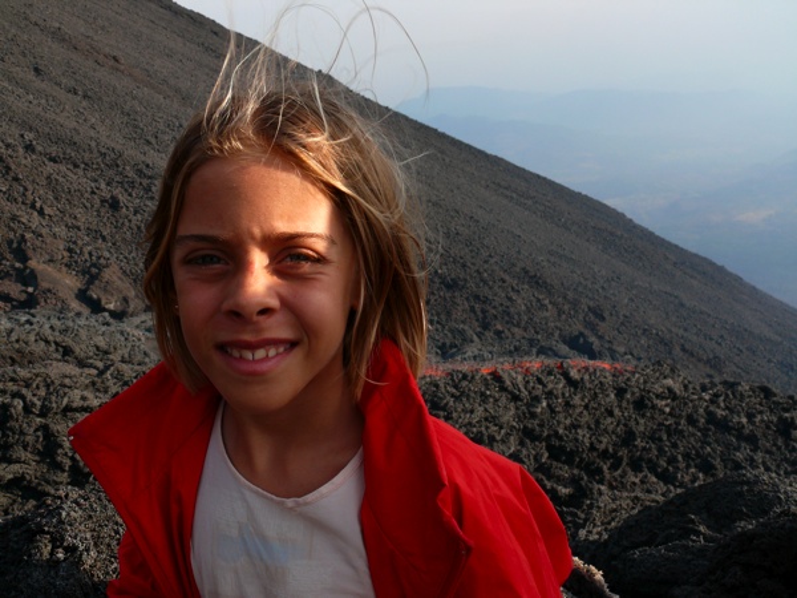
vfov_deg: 40.7
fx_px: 806
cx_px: 398
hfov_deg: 52.6
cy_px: 299
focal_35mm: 35
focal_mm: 7.4
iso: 100
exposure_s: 1/250
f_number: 5
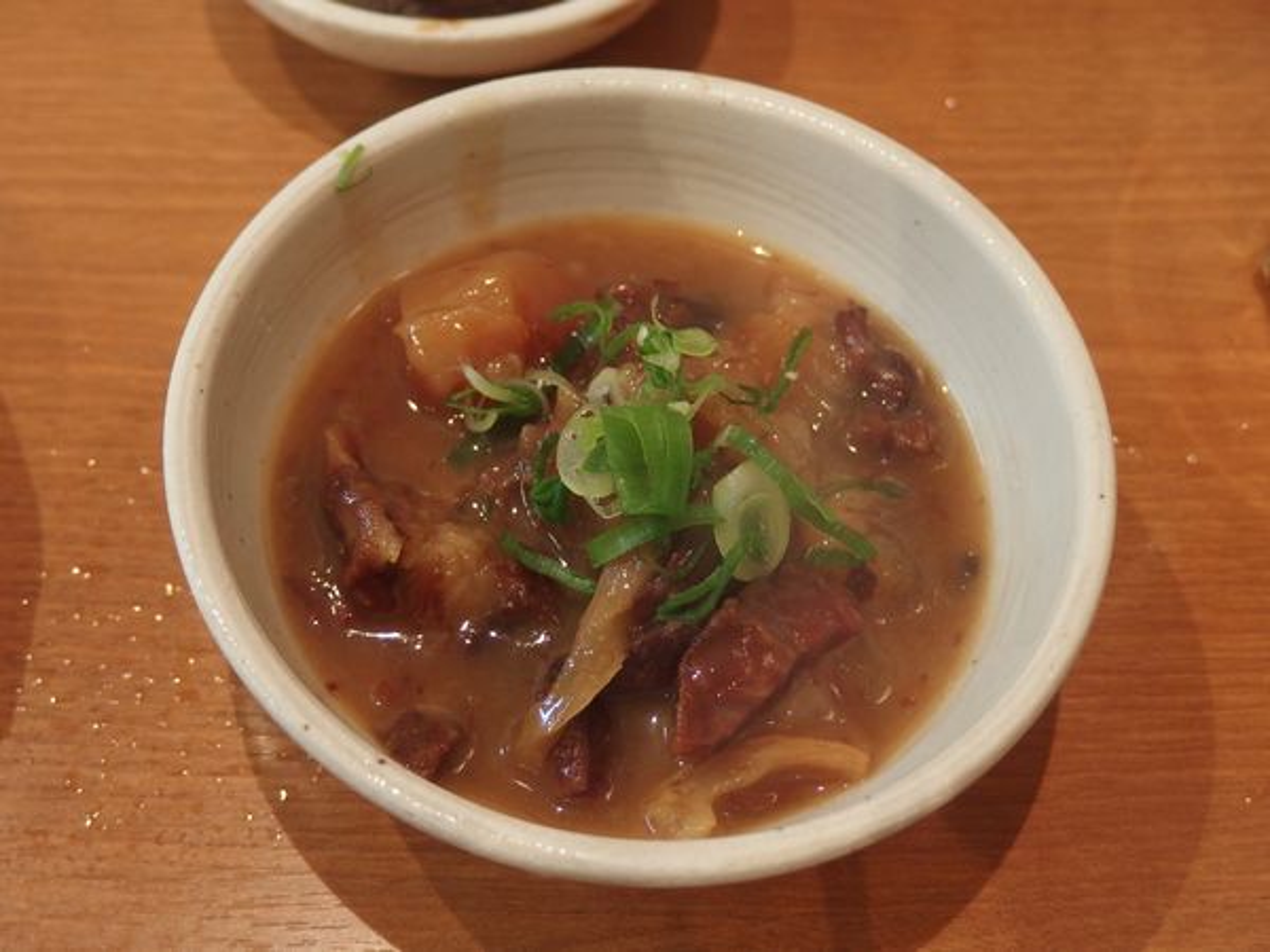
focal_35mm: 46
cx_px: 635
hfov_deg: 41.2
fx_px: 1688
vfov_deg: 31.5
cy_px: 476
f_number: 2.1
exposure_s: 1/50
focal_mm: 8.3
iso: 200
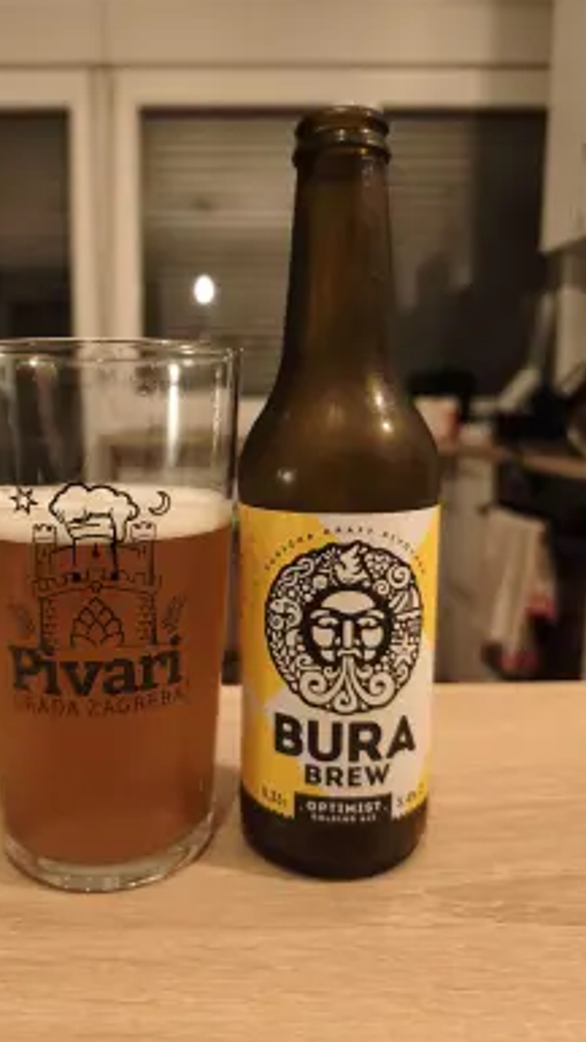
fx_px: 719
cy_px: 521
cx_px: 205
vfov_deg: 71.9
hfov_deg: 43.9
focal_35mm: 26
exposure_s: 1/25
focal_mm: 6.06
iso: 2500
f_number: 1.7
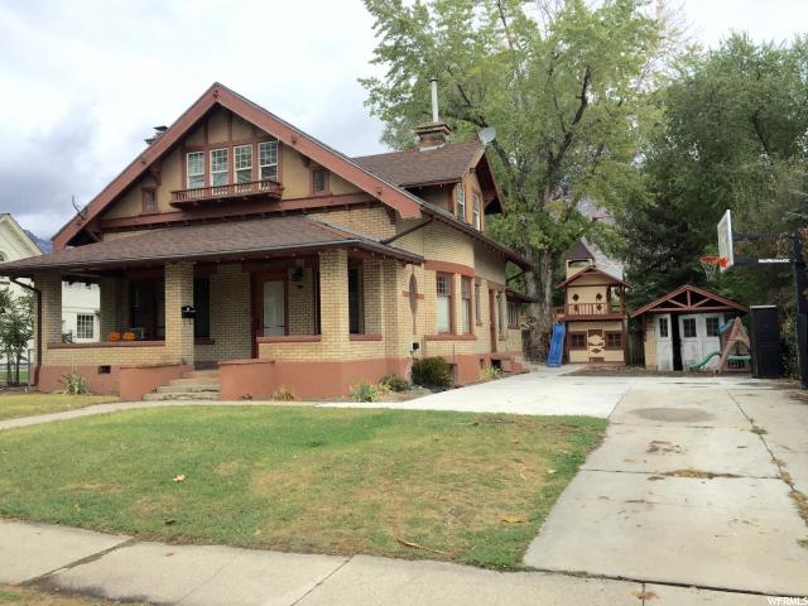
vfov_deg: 48.2
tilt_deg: +6.7
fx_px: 677
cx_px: 404
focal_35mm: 29
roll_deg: +2.1
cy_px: 303
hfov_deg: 61.7
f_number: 2.2
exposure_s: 1/1199
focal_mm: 4.15
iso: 32
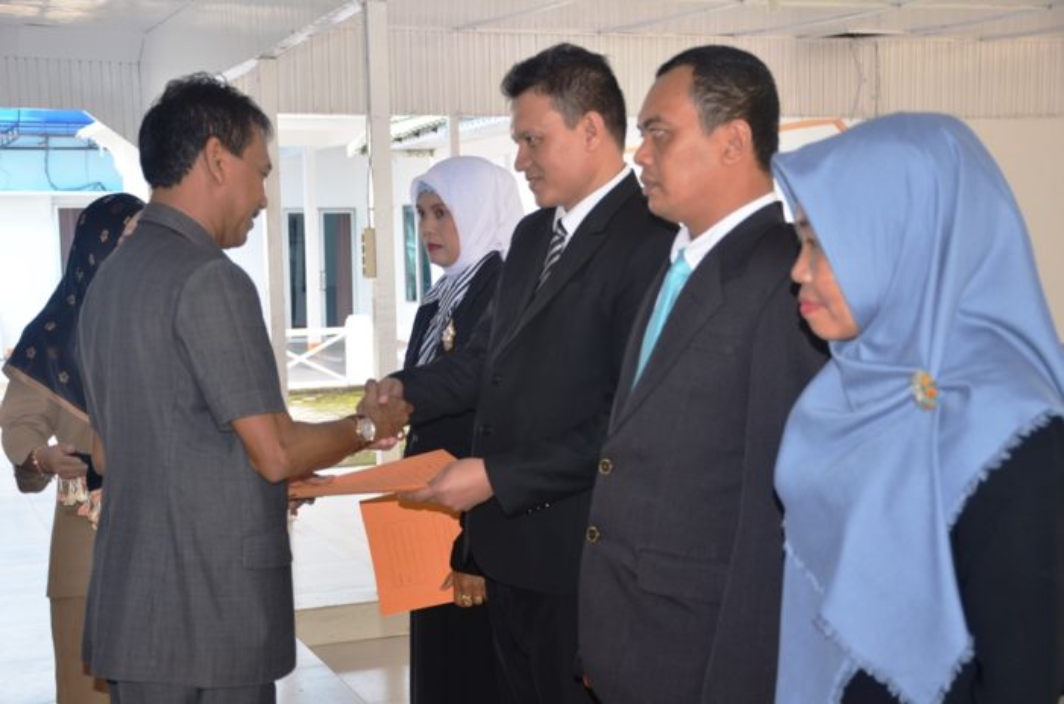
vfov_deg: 23.7
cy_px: 352
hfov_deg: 35.1
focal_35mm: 57
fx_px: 1681
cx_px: 532
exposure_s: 1/125
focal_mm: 38
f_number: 4.2
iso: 220
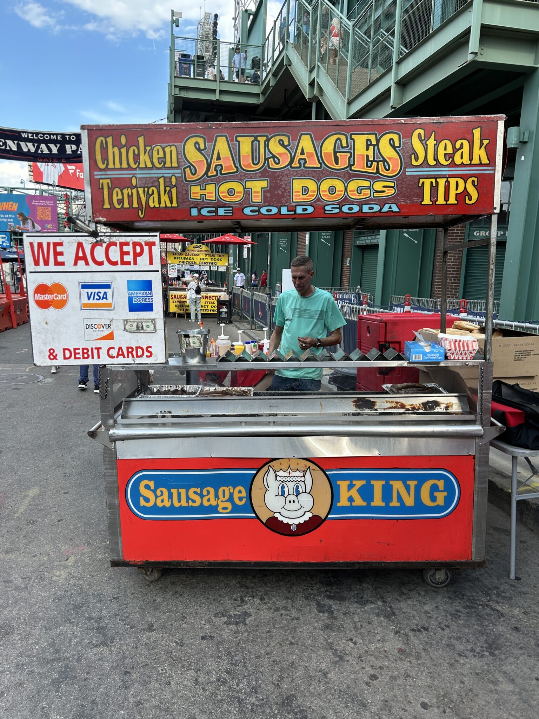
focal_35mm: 26
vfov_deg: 67.3
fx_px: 540
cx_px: 270
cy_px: 360
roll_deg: -1.7
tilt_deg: -11.0
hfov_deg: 53.1
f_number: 1.5
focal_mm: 5.7
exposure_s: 1/1009
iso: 50
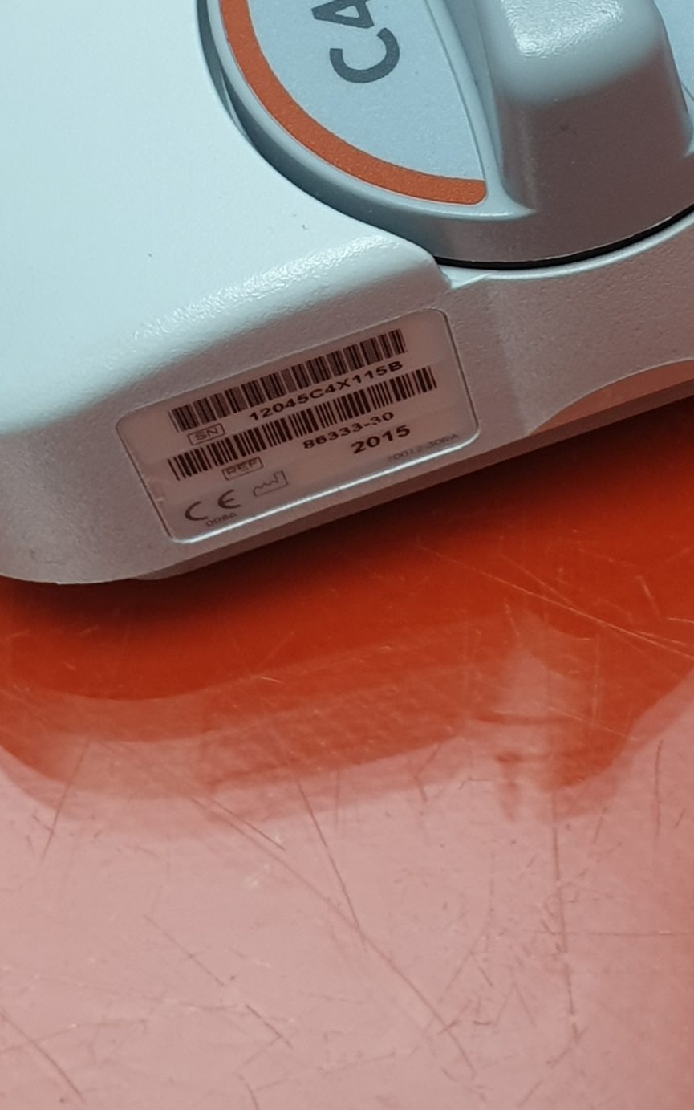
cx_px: 508
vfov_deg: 37.7
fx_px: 1543
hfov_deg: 25.1
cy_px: 180
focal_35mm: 51
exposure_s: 1/50
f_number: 2.4
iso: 80
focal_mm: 4.3
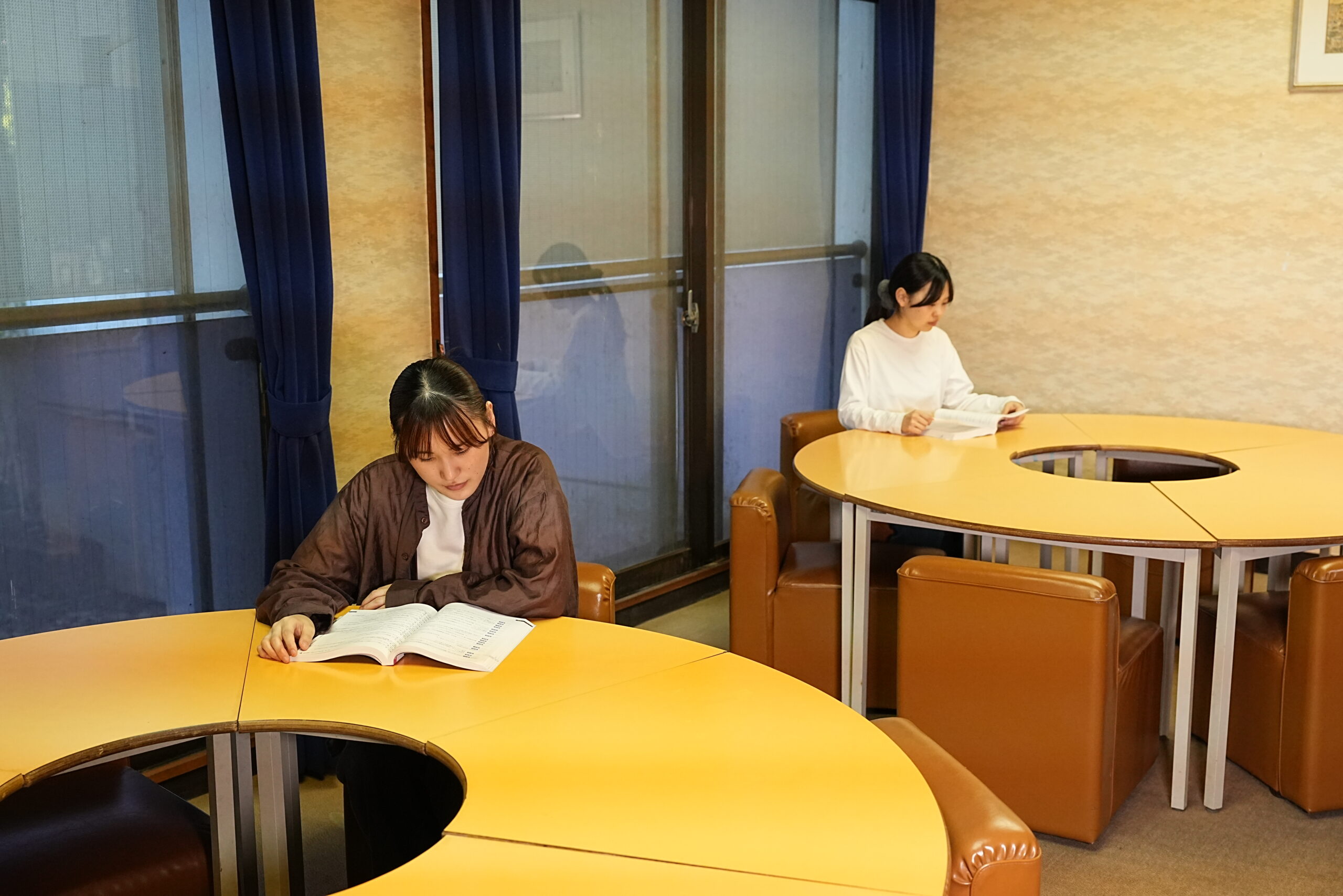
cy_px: 448
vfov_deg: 33.4
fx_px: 1492
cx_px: 672
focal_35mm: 40
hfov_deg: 48.5
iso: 3200
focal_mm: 40
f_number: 4.5
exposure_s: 1/200
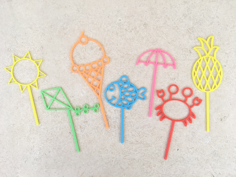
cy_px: 88
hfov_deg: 61.7
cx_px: 118
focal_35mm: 29
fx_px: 198
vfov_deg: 48.2
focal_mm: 4.15
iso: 25
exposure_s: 1/264
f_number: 2.2
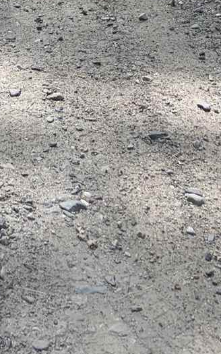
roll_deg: +0.5
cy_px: -387
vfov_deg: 14.1
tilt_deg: +3.6
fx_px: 1166
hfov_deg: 10.2
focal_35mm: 121
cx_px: -172
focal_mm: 5.96
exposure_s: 1/667
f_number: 1.6
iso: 64
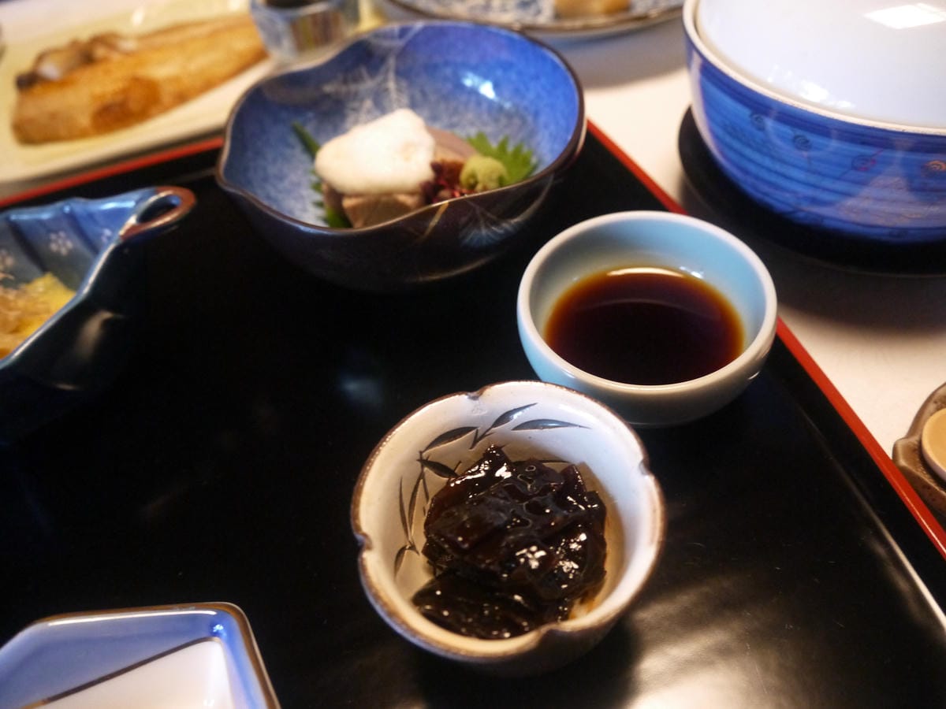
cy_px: 354
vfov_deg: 49.7
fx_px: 765
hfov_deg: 63.4
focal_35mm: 28
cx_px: 473
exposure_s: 1/60
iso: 1600
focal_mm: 14
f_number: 3.5
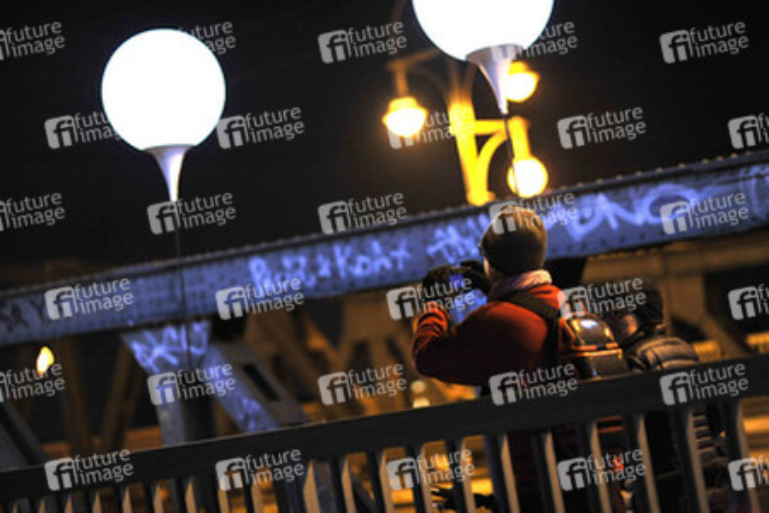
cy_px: 256
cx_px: 384
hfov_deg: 19.5
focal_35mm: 105
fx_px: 2243
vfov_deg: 13.0
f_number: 2.2
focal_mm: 105
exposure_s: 1/60
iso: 2000
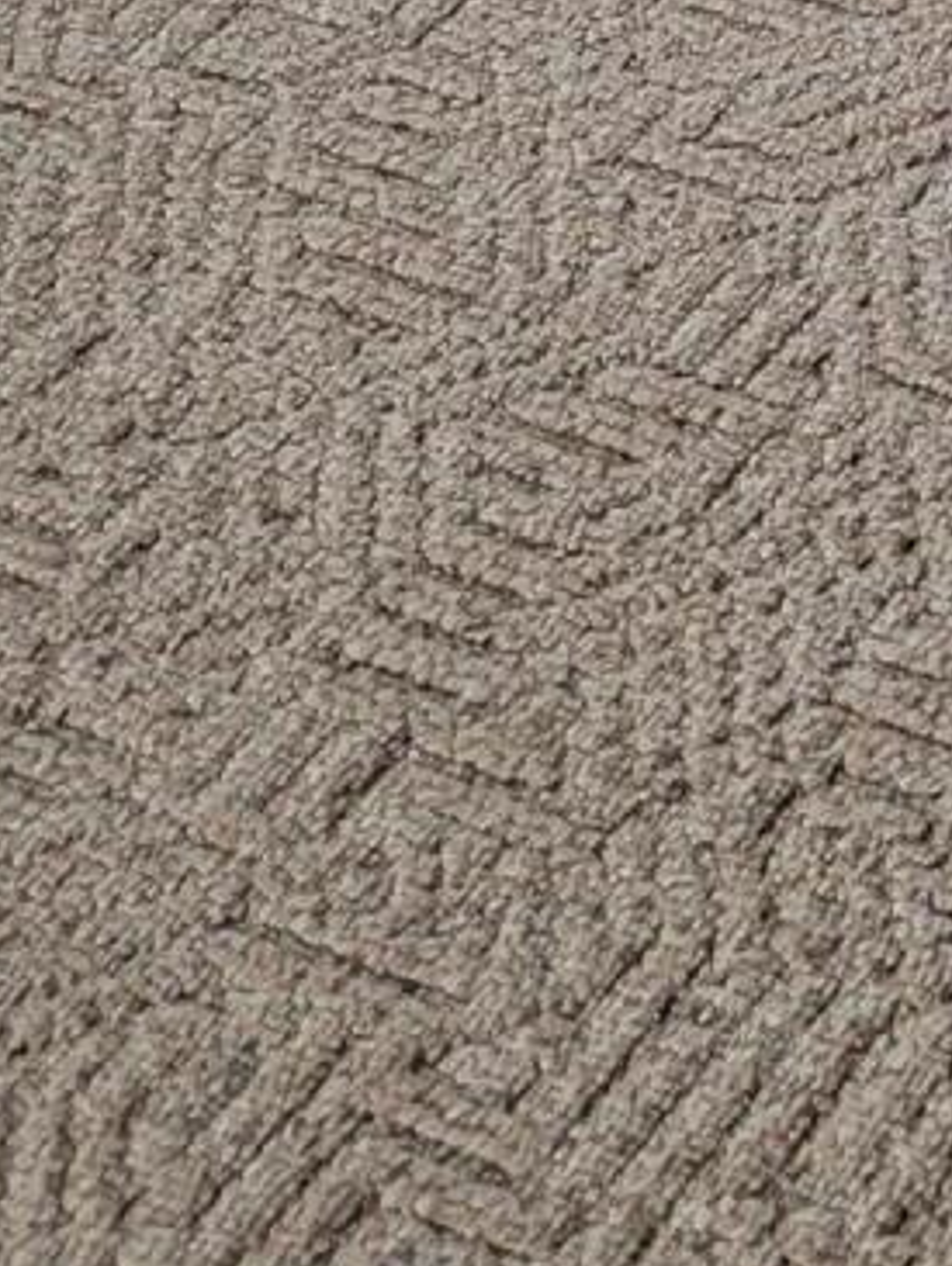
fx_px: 4798
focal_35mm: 131
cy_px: -2037
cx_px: 2167
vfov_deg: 11.5
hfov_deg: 10.1
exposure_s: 1/60
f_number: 1.8
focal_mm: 6.7
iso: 200
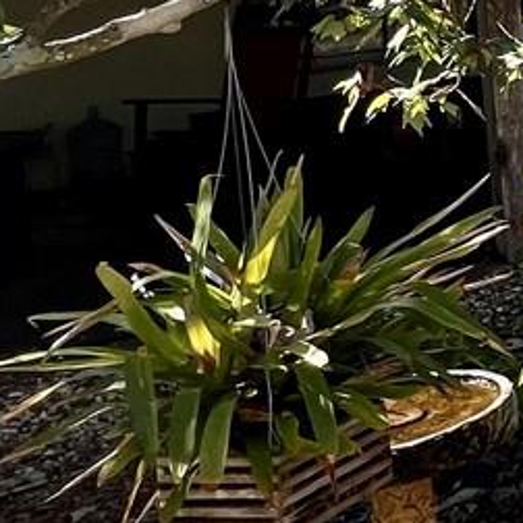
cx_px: 1110
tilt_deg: -5.3
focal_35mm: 73
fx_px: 1248
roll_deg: +3.6
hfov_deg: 16.5
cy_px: -21
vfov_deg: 22.6
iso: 32
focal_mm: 1.57
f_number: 1.8
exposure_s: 1/704
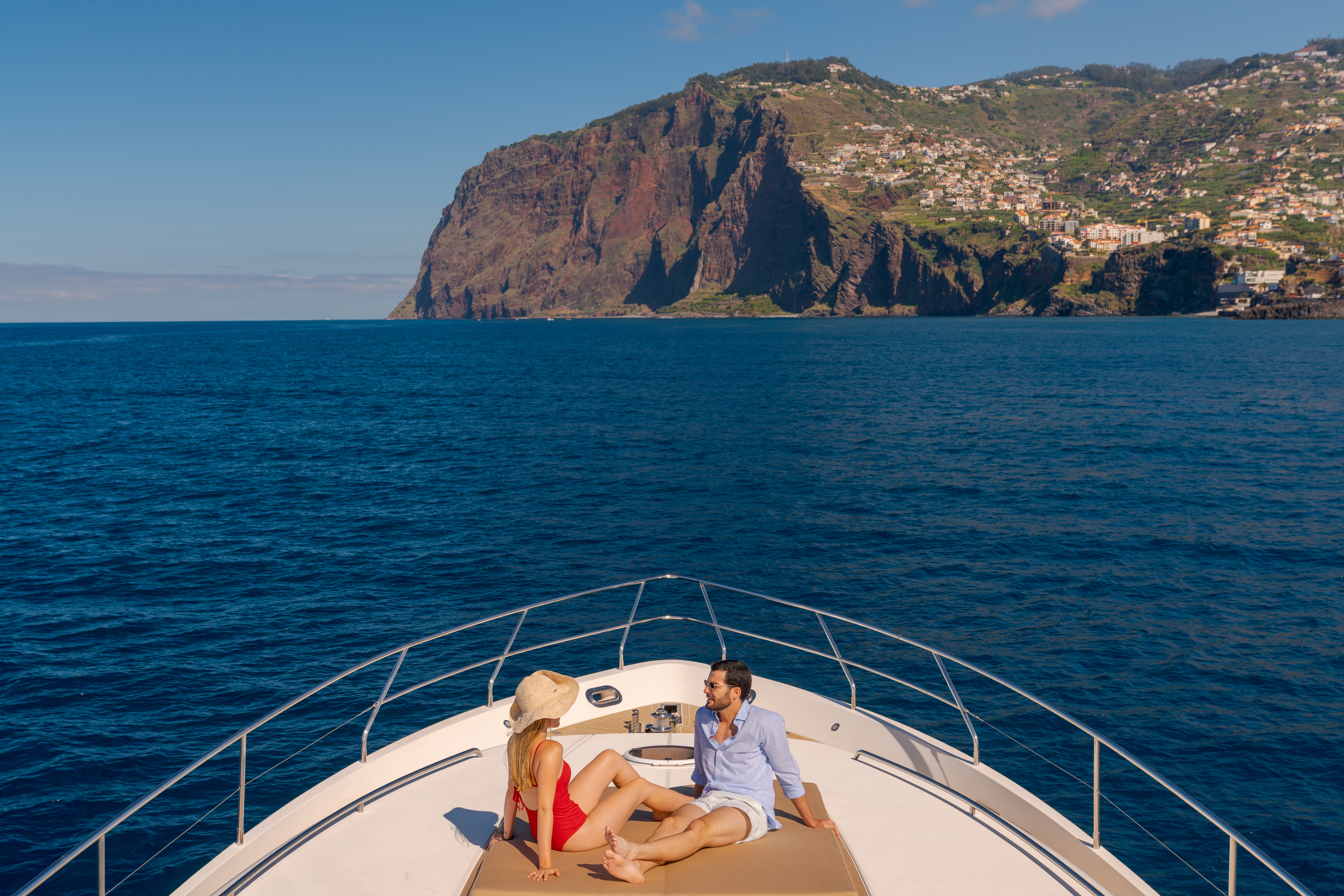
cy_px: 448
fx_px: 1456
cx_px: 672
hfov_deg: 49.6
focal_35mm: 39
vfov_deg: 34.2
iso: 100
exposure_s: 1/500
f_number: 5
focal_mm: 39
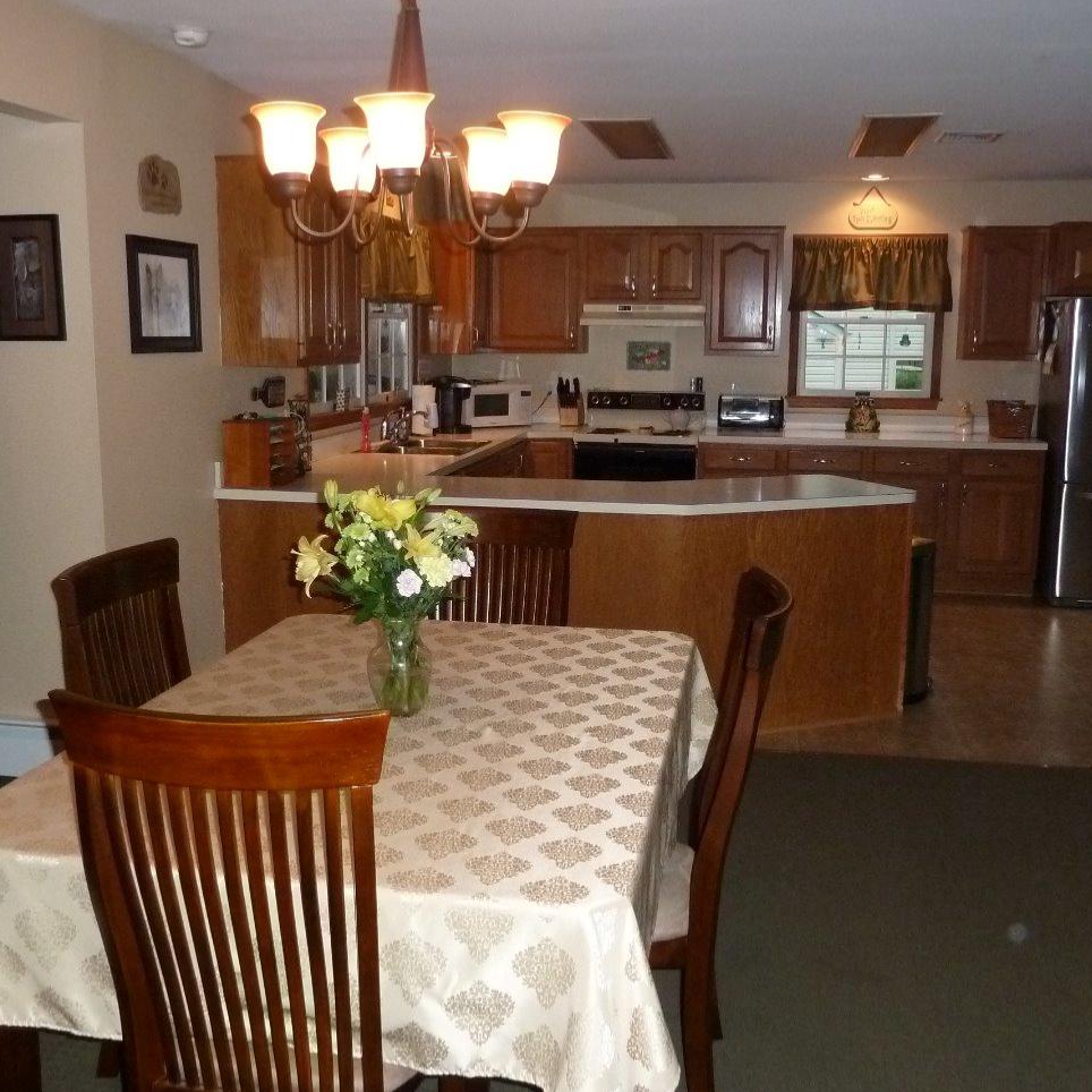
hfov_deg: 49.7
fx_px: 1178
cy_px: 558
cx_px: 563
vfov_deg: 49.7
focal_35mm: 33
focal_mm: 4.1
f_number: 3.3
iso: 400
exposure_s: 1/60
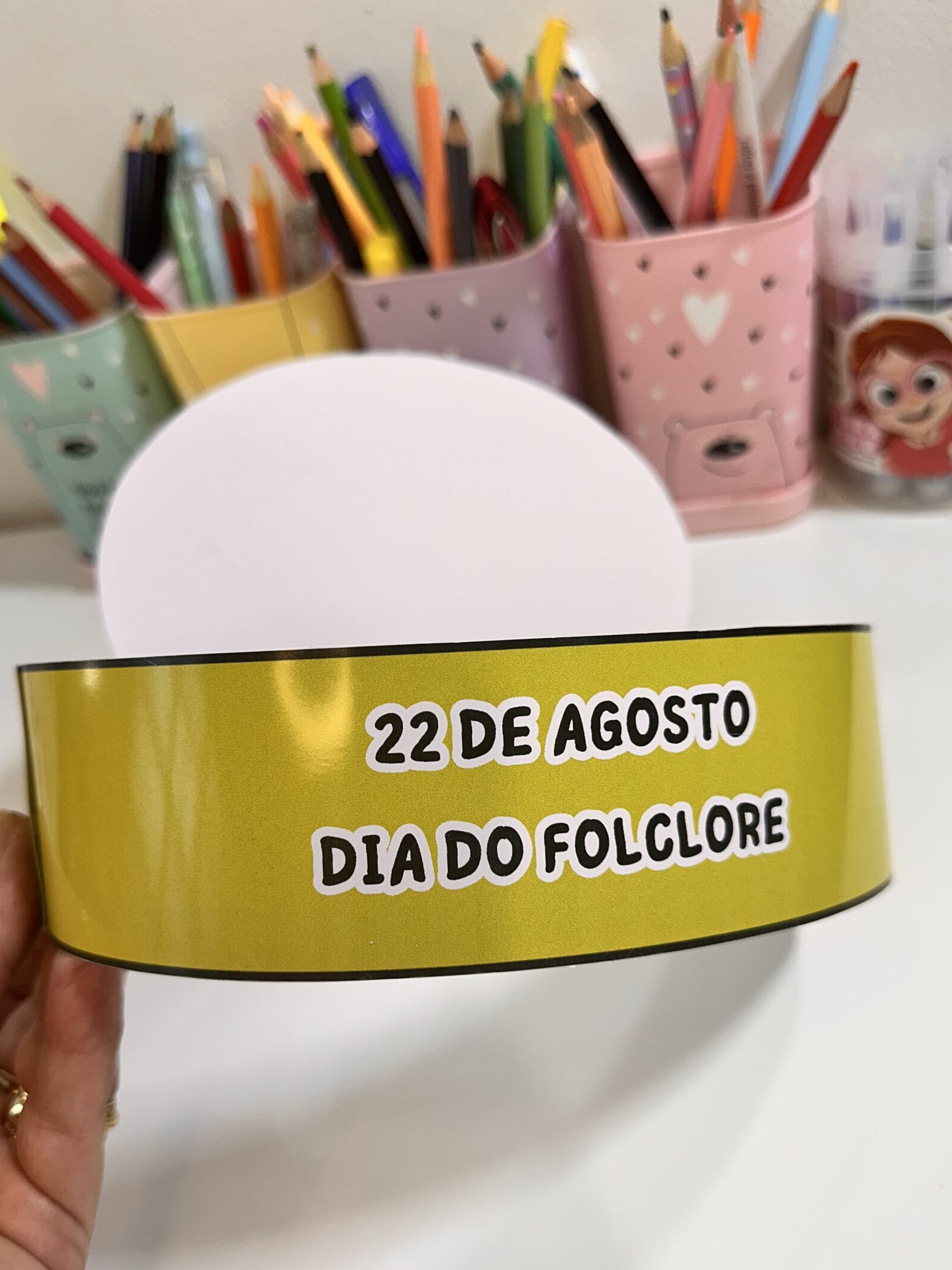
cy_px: 713
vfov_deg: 61.5
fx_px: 1064
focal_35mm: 29
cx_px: 453
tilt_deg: -40.1
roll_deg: +16.0
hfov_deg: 48.2
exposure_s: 1/150
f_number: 1.78
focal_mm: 6.86
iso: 64
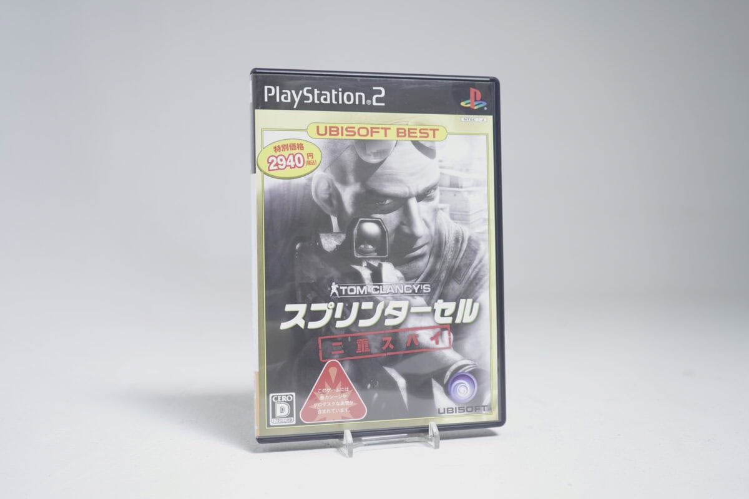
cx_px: 374
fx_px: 770
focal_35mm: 37
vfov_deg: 35.9
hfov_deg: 51.9
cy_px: 250
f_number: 5.6
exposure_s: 1/20
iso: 640
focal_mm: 37
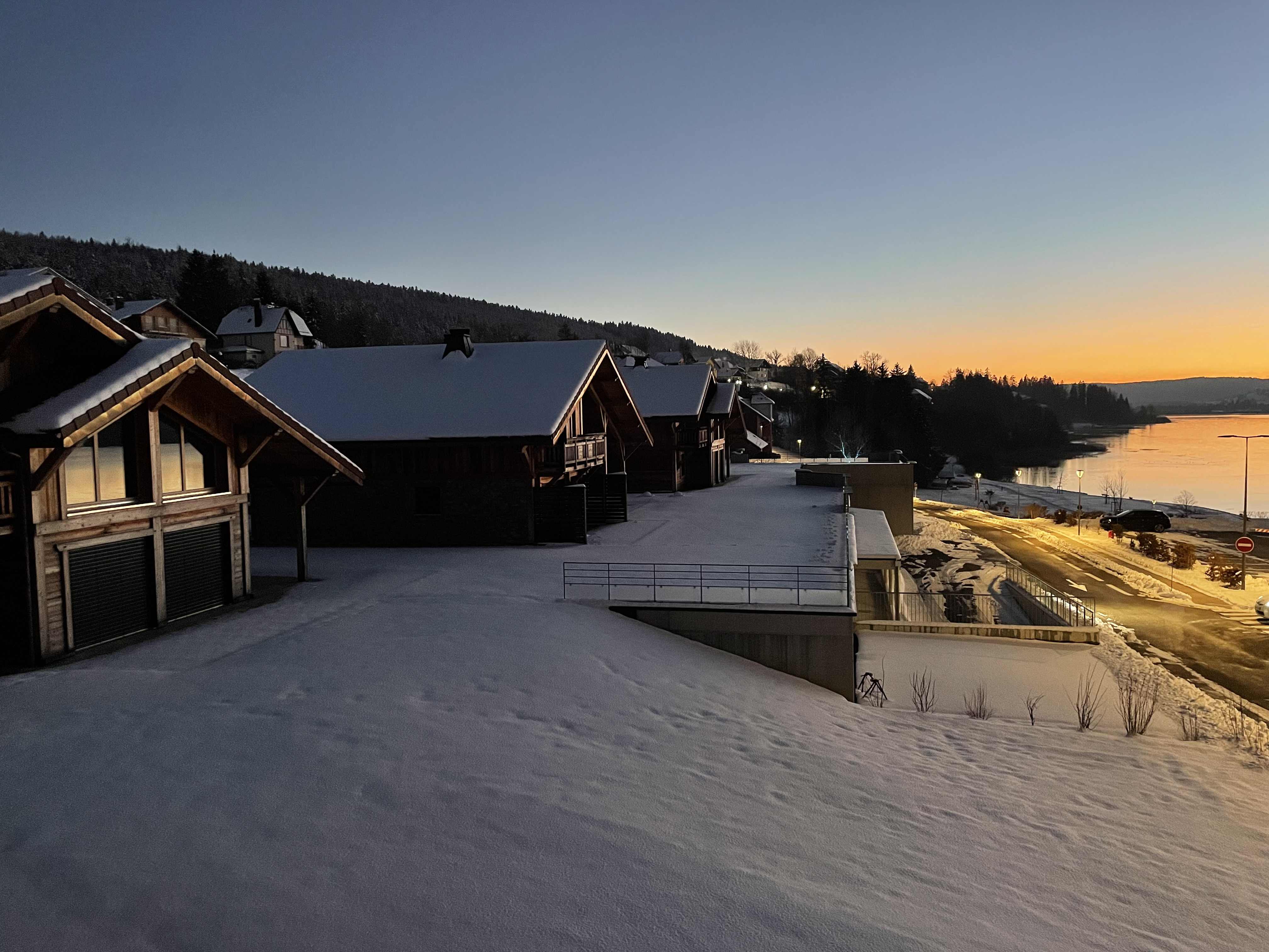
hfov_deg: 67.3
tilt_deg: -3.5
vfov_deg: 53.1
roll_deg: +1.5
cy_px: 476
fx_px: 953
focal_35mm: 26
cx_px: 634
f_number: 1.6
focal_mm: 4.2
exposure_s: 1/25
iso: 640
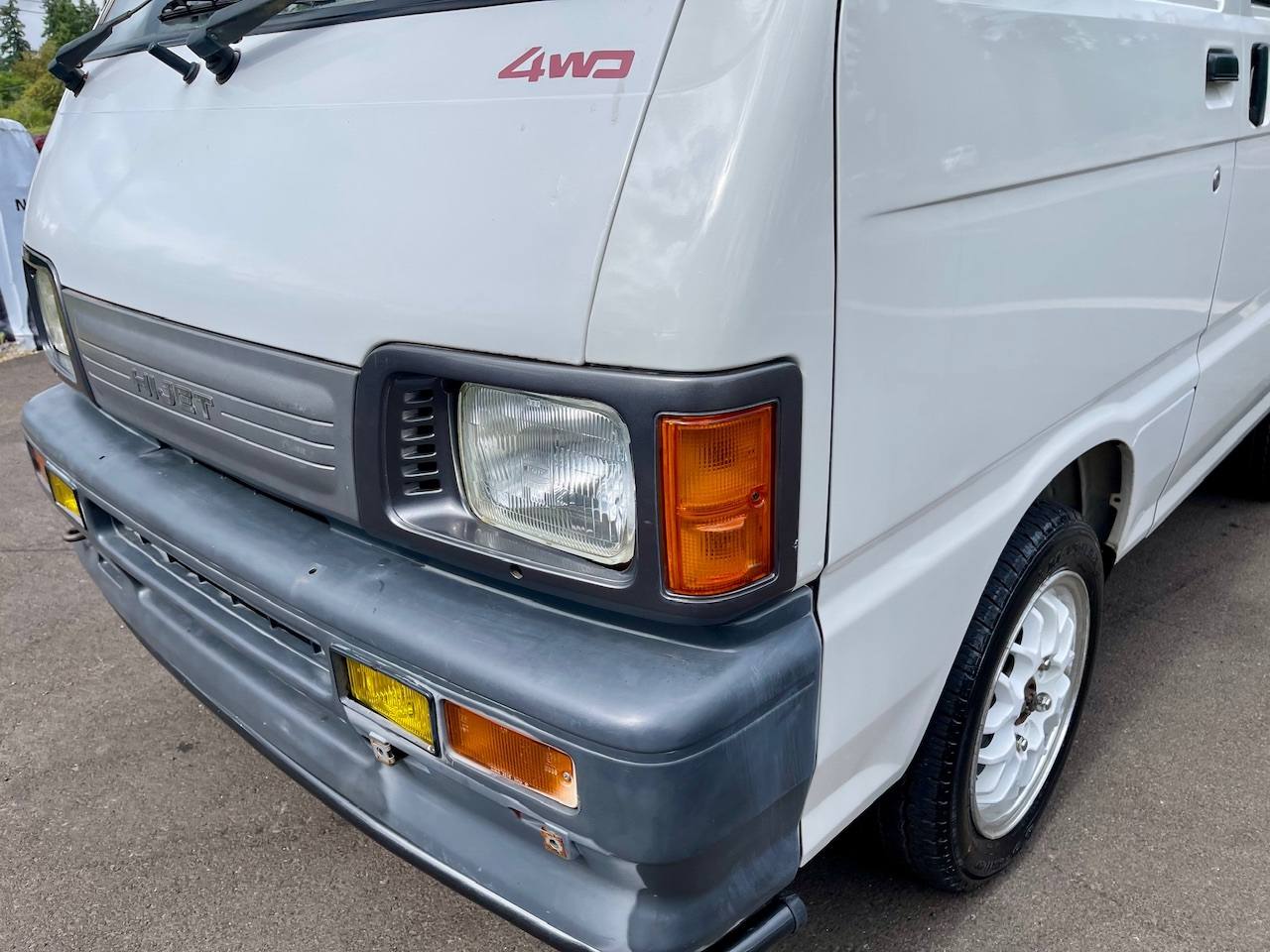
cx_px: 635
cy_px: 476
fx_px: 917
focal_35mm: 25
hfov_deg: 69.4
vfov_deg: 54.9
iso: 32
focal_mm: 5.1
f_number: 1.6
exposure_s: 1/3086
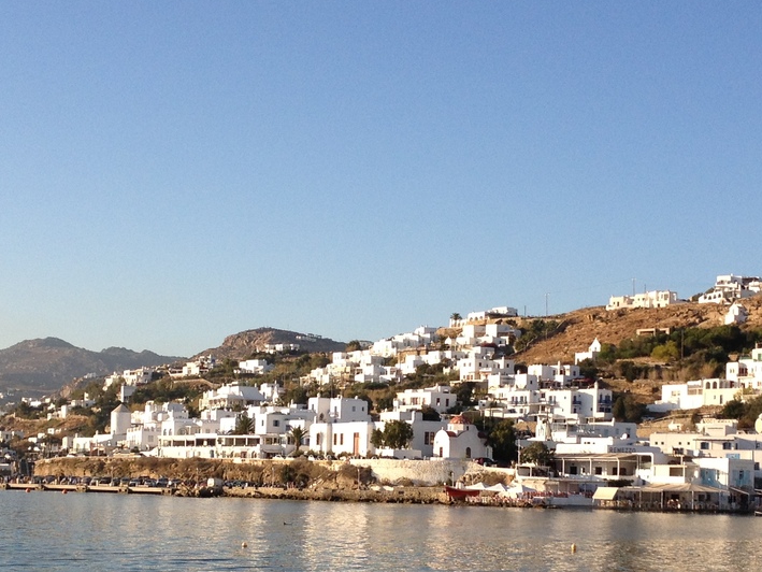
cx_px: 378
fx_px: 1739
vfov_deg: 18.5
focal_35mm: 79
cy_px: 441
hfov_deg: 24.7
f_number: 2.4
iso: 50
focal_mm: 4.28
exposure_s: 1/1126
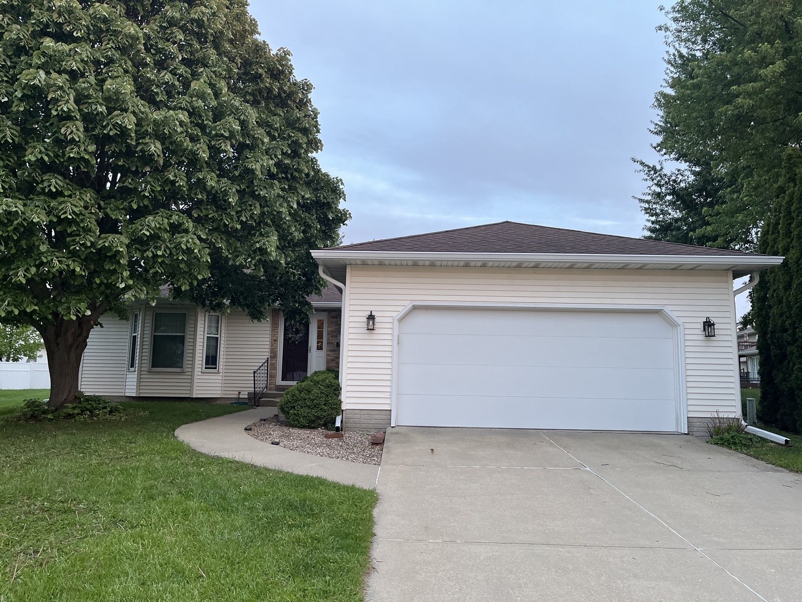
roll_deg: -0.8
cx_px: 401
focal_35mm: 26
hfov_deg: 67.3
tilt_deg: +7.2
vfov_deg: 53.1
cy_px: 301
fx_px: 602
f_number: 1.6
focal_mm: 5.1
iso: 125
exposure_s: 1/121
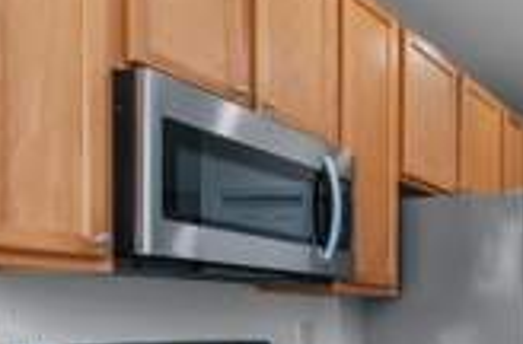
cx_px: 631
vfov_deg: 28.7
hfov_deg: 35.1
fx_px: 637
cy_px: 331
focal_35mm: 44
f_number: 8
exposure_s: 1/4
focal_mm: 10
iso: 200
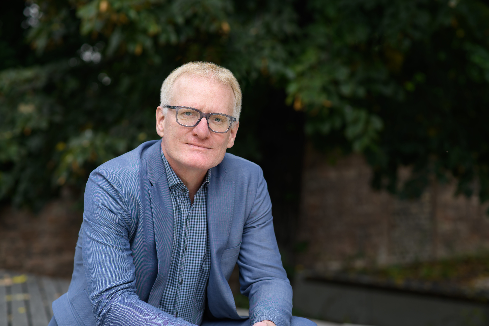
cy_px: 163
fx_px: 1154
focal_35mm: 85
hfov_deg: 23.9
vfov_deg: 16.1
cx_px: 244
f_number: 3.2
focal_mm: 85
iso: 100
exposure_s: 1/320
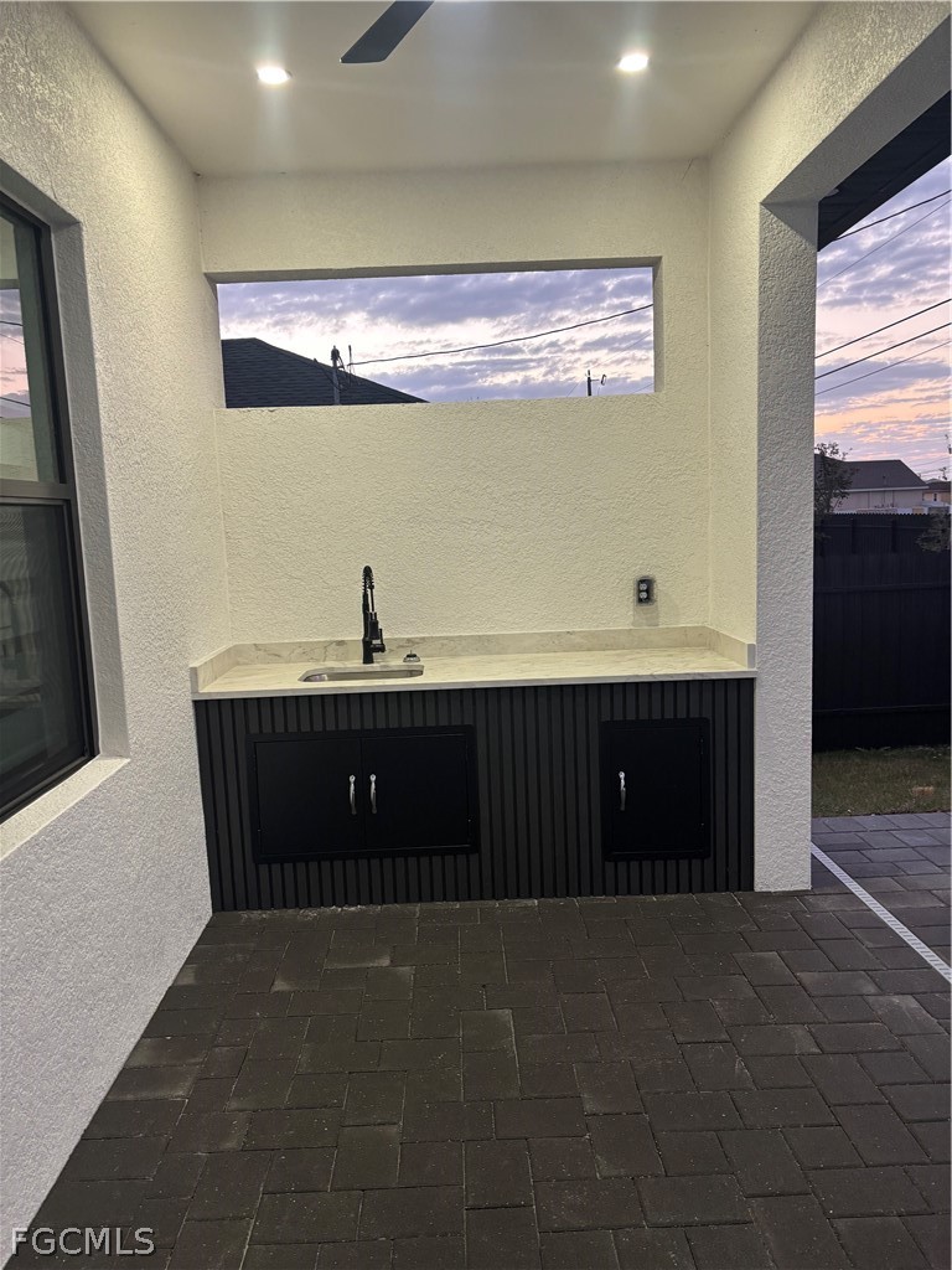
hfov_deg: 53.1
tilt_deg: -9.7
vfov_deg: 67.3
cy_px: 635
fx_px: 953
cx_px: 476
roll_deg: +0.2
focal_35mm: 26
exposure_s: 1/78
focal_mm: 5.96
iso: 125
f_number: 1.6
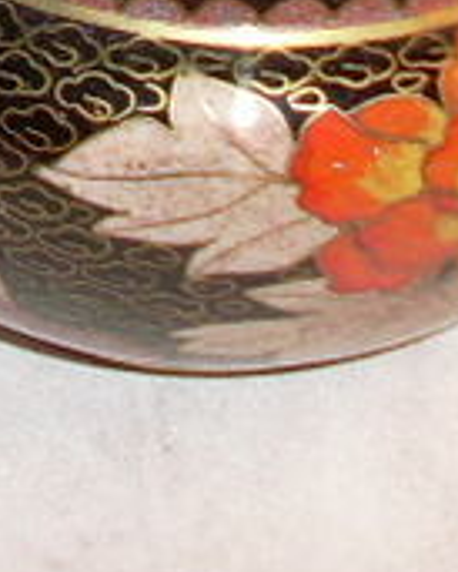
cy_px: -559
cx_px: -23
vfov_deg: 8.5
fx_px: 3674
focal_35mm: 217
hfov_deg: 7.1
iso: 100
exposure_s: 1/45
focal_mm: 6.3
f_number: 3
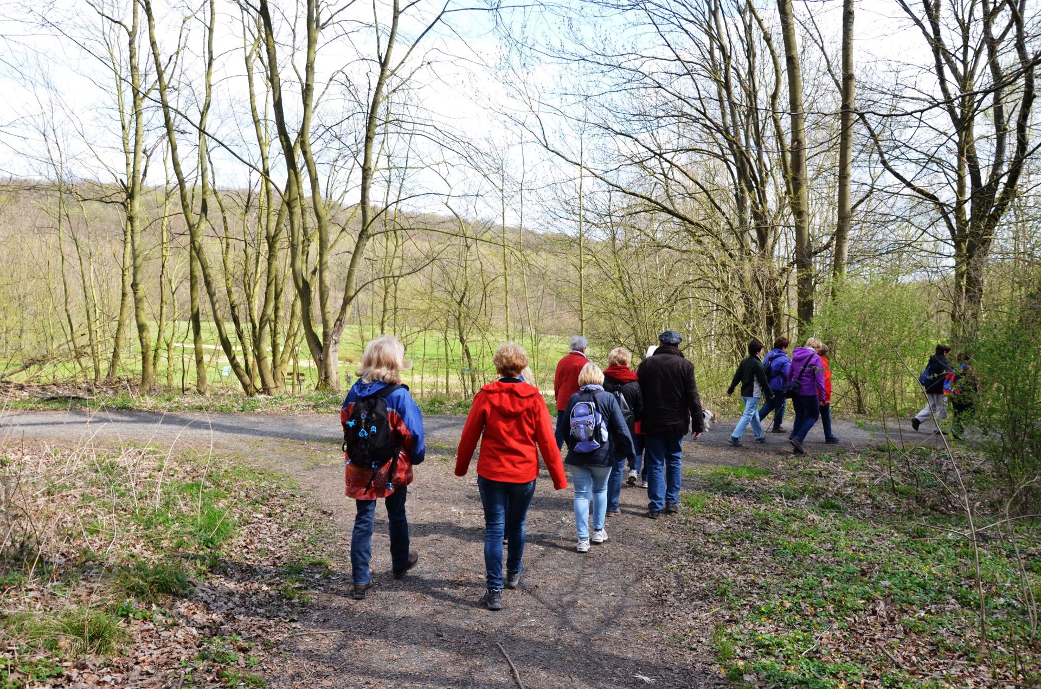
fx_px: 779
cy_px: 344
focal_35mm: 27
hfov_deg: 67.5
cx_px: 520
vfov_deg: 47.7
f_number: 7.1
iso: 200
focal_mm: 18
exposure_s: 1/200
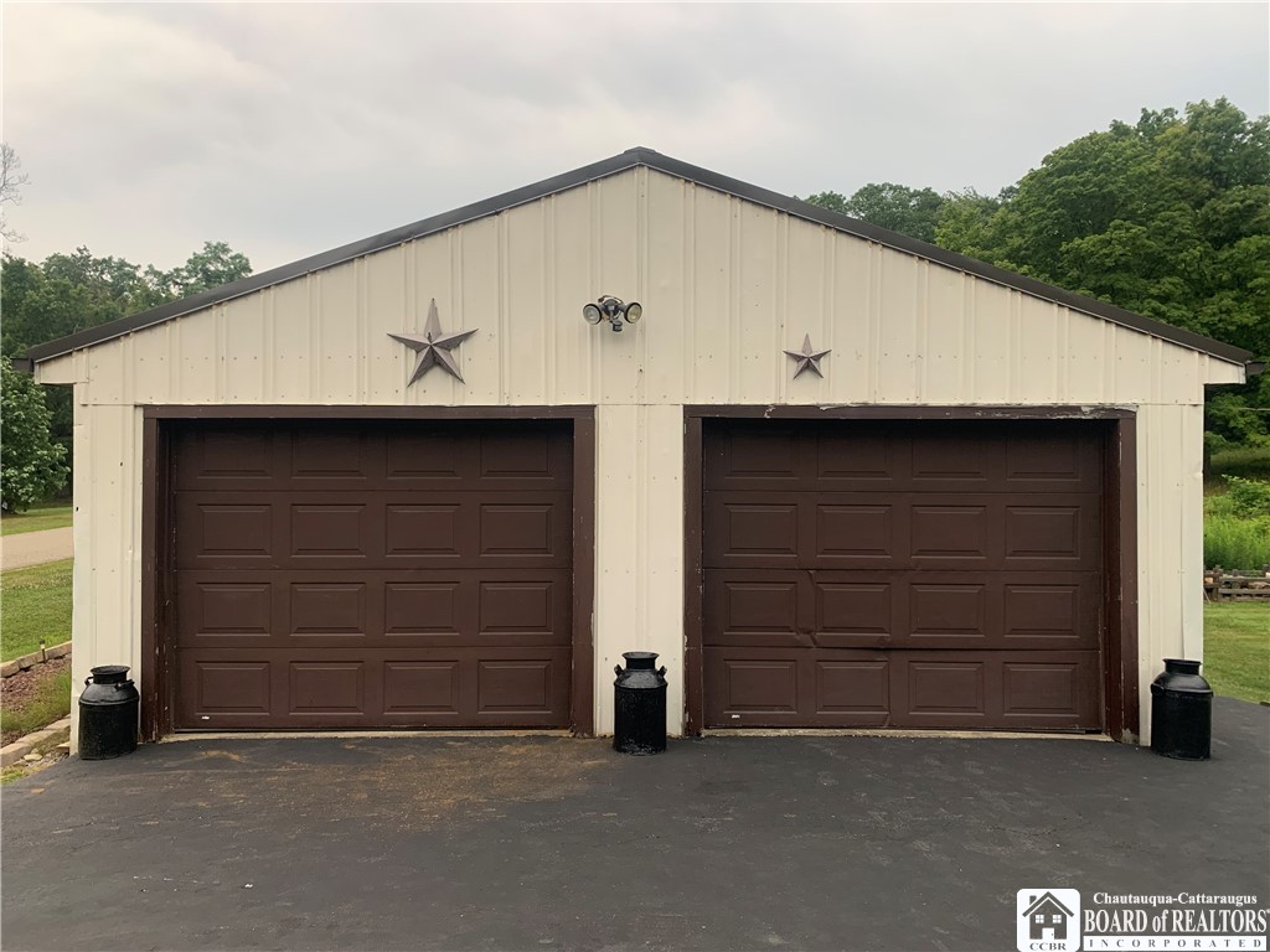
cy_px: 476
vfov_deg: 53.1
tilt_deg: +0.6
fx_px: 954
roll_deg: +0.5
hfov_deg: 67.3
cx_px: 635
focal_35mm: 26
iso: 40
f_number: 1.8
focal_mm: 4.25
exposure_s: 1/121
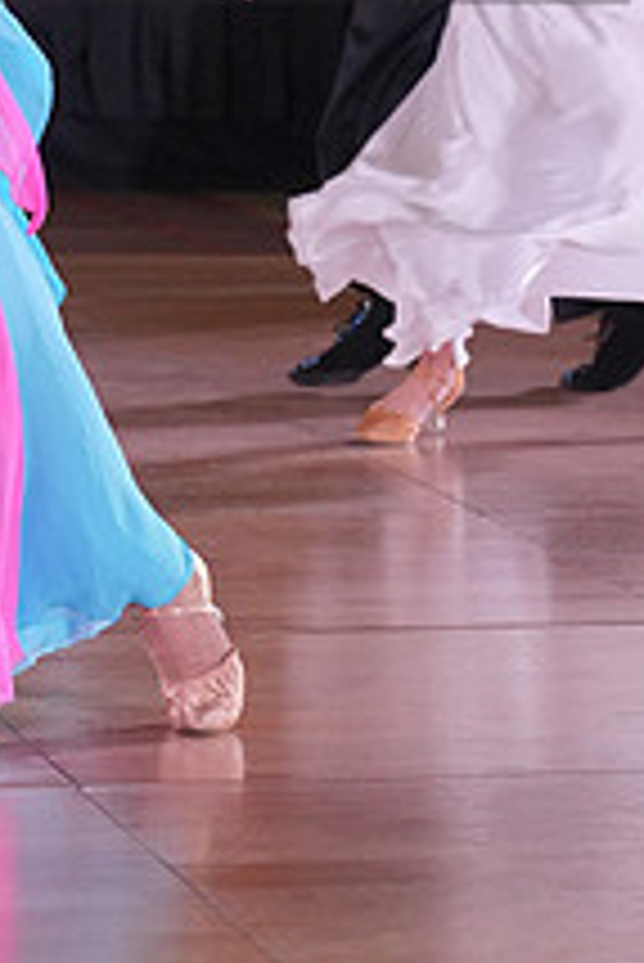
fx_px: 5652
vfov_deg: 9.6
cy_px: -144
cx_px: 11
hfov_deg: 6.5
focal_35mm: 211
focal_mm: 78
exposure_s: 1/500
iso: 2500
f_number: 4
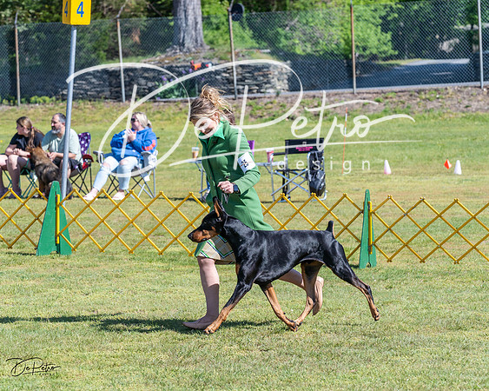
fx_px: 2167
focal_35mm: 150
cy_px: 196
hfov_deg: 12.9
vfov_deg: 10.3
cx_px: 234
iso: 400
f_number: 6.3
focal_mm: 133
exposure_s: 1/1250
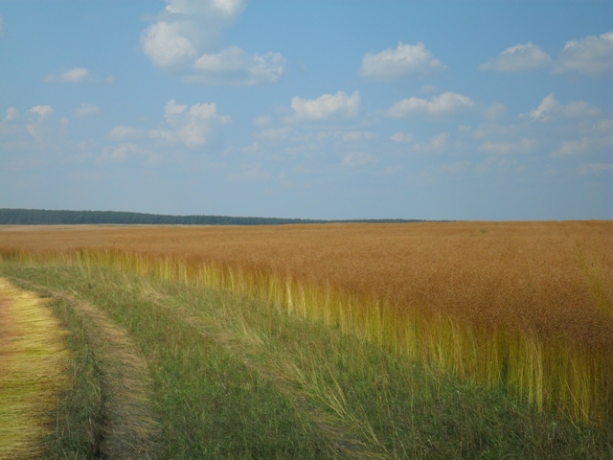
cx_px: 306
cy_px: 230
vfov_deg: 17.2
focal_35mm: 86
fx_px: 1523
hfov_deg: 22.8
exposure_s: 1/1500
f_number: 4.3
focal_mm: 15.4
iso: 100
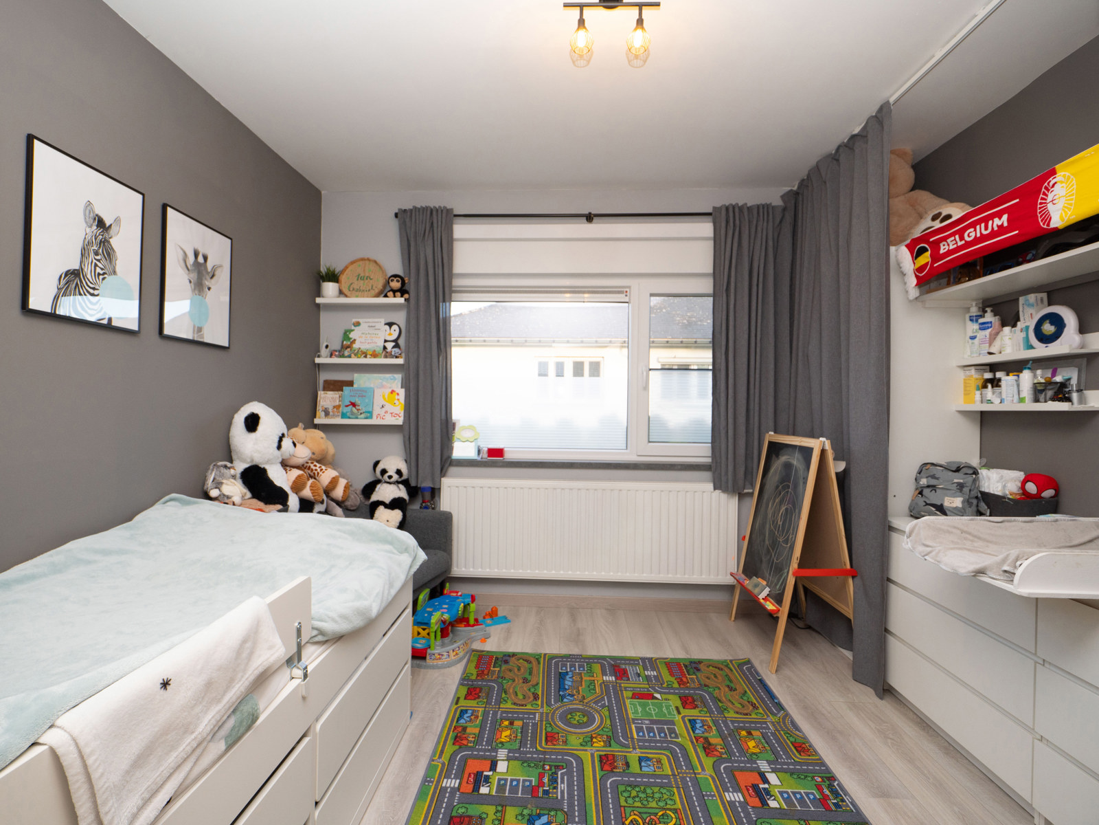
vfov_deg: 78.1
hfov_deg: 94.5
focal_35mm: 16
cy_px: 412
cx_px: 550
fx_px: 508
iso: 200
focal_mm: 8
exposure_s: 1/60
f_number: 5
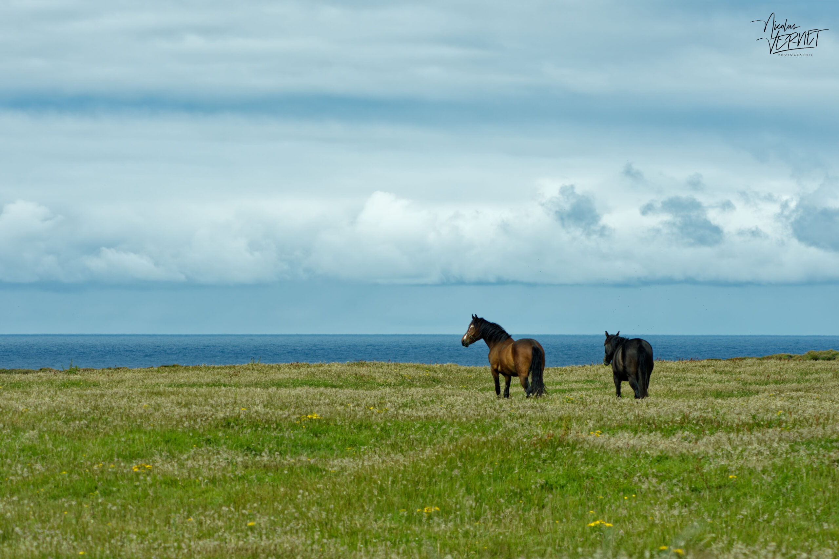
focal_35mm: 158
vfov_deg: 8.7
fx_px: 3670
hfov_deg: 13.0
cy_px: 280
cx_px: 420
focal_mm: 105
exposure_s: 1/1000
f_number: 8
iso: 320
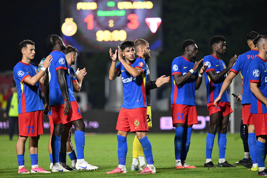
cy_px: 89
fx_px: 2967
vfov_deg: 3.4
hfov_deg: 5.2
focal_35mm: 400
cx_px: 134
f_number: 4.5
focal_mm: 400
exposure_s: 1/1000
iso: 4000
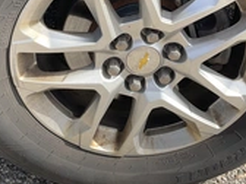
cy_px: 32
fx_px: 490
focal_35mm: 69
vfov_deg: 21.0
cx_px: 142
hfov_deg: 28.1
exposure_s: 1/613
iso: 25
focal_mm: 3
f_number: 1.8
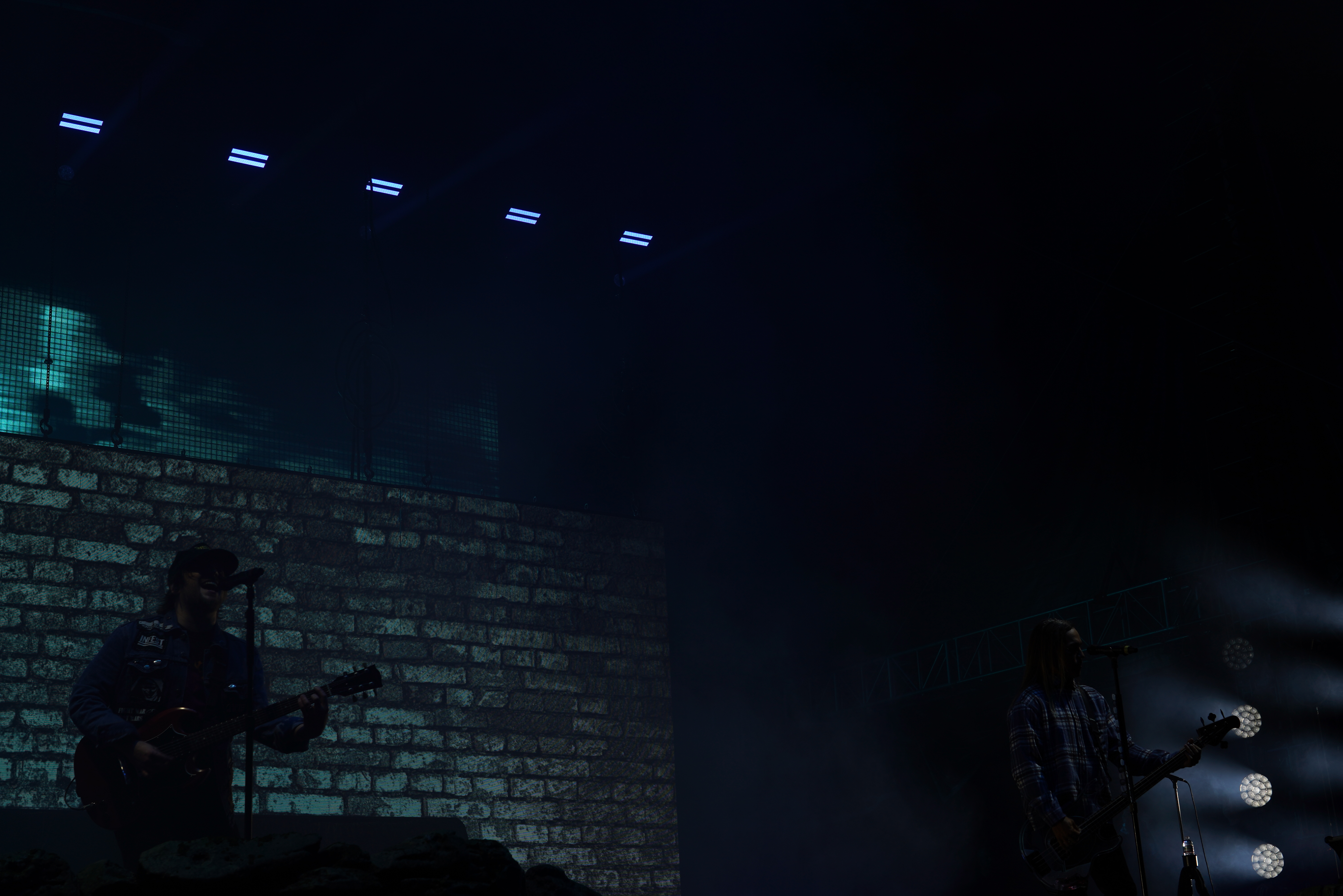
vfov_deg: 28.6
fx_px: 1753
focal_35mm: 47
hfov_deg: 41.9
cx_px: 672
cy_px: 448
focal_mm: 47
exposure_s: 1/160
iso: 100
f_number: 6.3
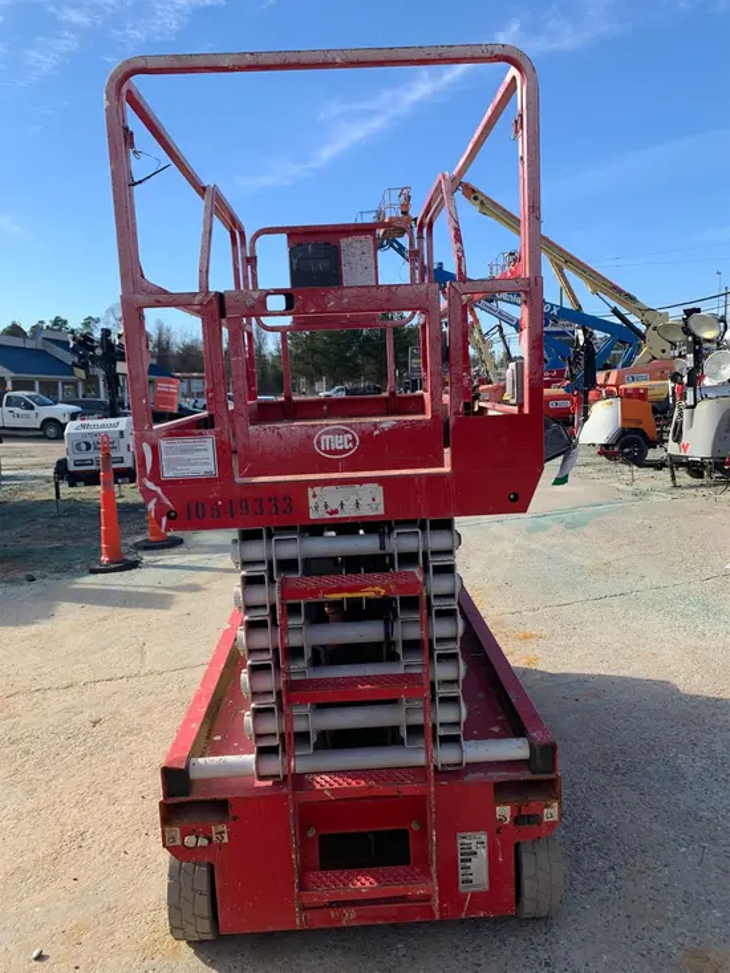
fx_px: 731
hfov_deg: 53.1
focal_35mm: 26
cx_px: 365
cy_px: 486
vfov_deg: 67.3
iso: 25
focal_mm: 4.25
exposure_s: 1/1149
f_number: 1.8
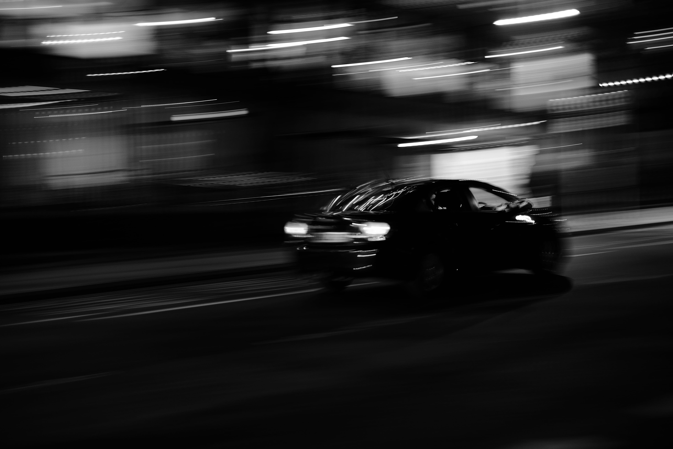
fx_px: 991
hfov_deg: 37.5
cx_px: 336
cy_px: 224
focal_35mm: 53
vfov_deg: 25.5
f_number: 1.4
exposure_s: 1/8
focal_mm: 35
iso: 200
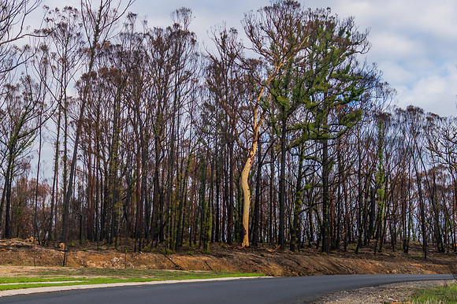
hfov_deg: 32.1
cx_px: 234
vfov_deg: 21.6
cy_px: 180
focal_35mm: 63
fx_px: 795
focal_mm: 35
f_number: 6.3
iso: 200
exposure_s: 1/500
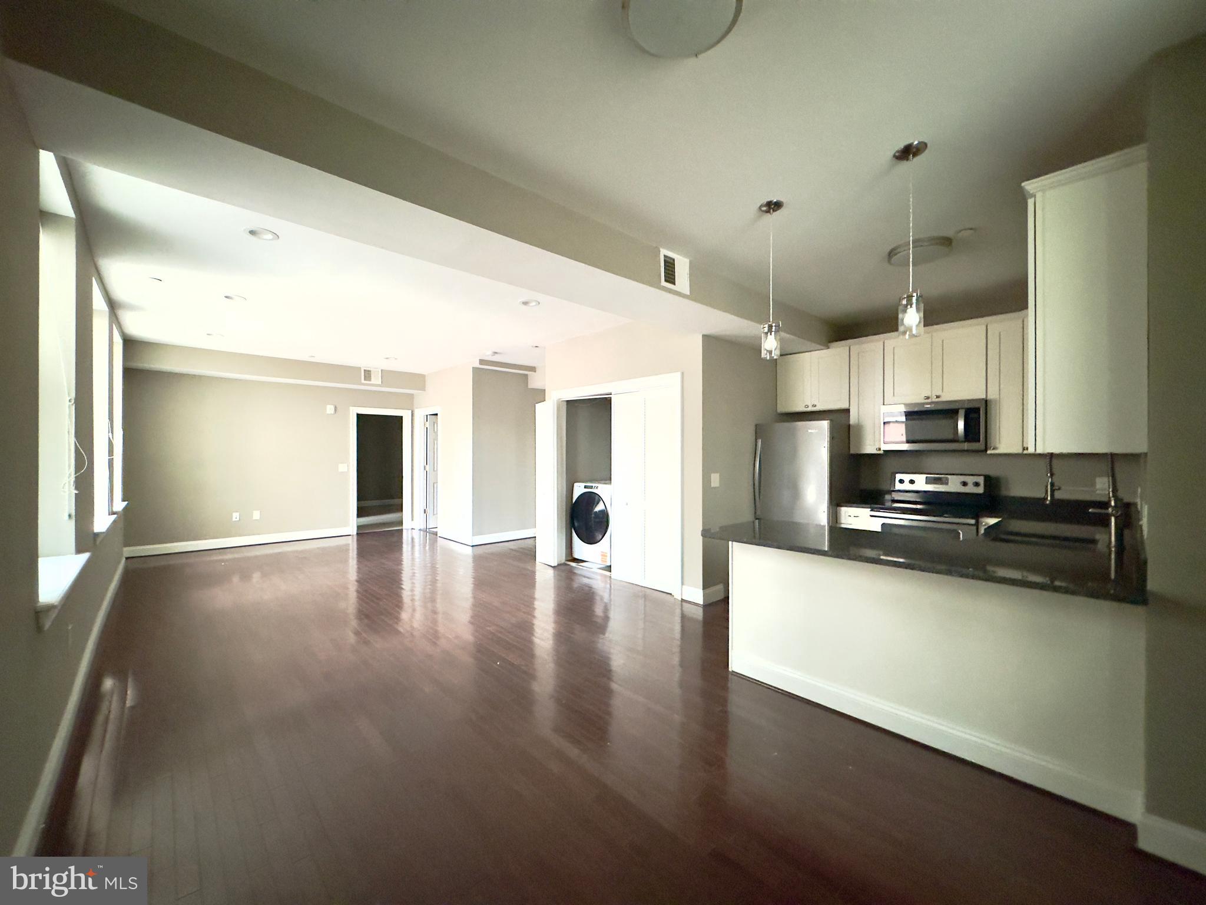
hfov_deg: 102.1
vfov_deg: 85.7
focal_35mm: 14
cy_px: 452
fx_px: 488
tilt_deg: -0.5
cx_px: 603
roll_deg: +0.3
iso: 1250
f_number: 2.2
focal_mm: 2.22
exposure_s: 1/60
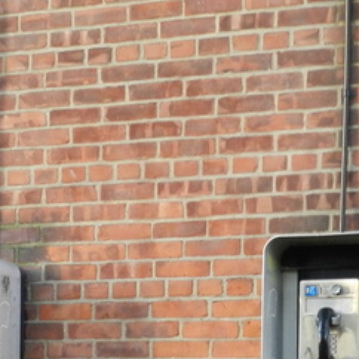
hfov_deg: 13.1
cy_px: 401
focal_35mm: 133
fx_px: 1561
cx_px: 95
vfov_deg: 12.9
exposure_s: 1/25
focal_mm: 8.1
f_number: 4.2
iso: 400
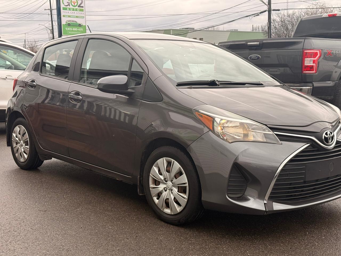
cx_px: 170
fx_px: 473
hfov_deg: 39.7
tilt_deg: -7.9
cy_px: 128
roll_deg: +1.2
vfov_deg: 30.3
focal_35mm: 48
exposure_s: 1/328
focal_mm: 6.76
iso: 64
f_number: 1.78
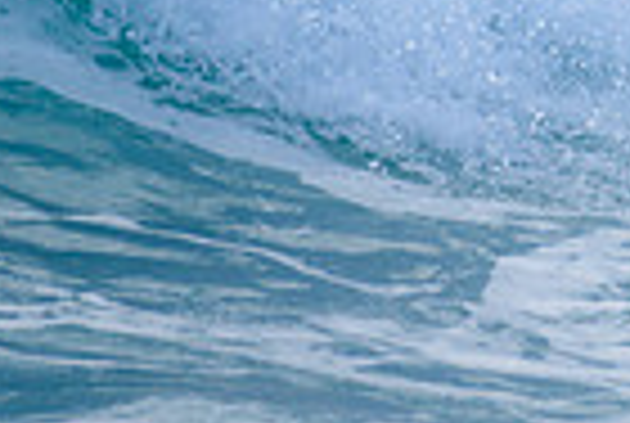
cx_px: 947
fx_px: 44474
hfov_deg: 0.8
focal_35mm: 2536
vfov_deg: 0.5
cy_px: -546
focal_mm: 500
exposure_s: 1/2000
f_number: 5.6
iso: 220
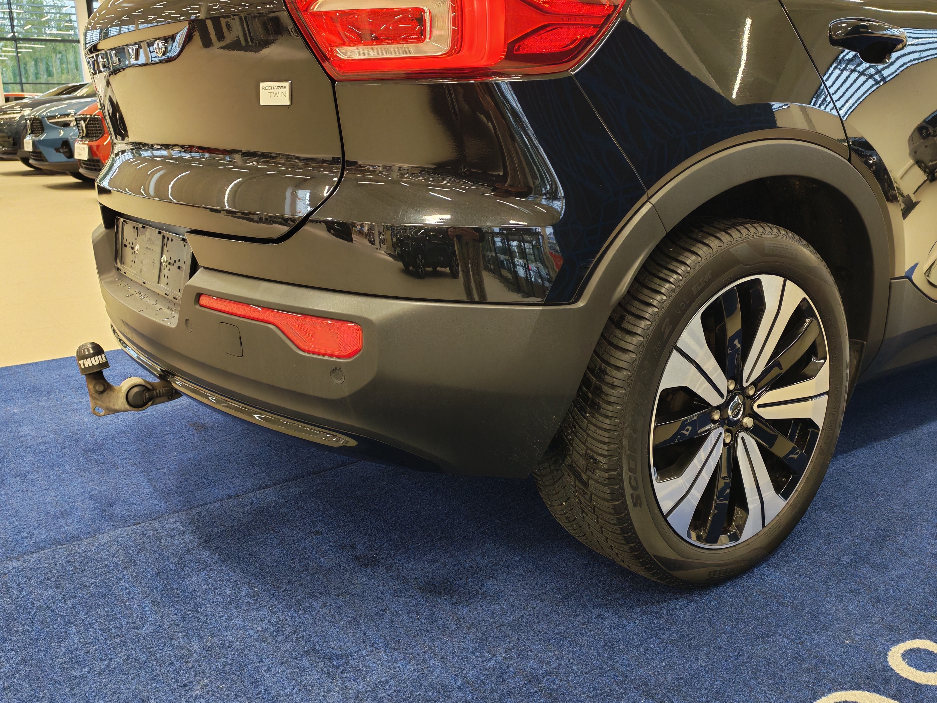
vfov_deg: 44.2
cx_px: 468
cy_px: 352
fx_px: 866
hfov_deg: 56.8
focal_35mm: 32
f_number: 1.9
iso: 800
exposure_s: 1/100
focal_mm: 6.12
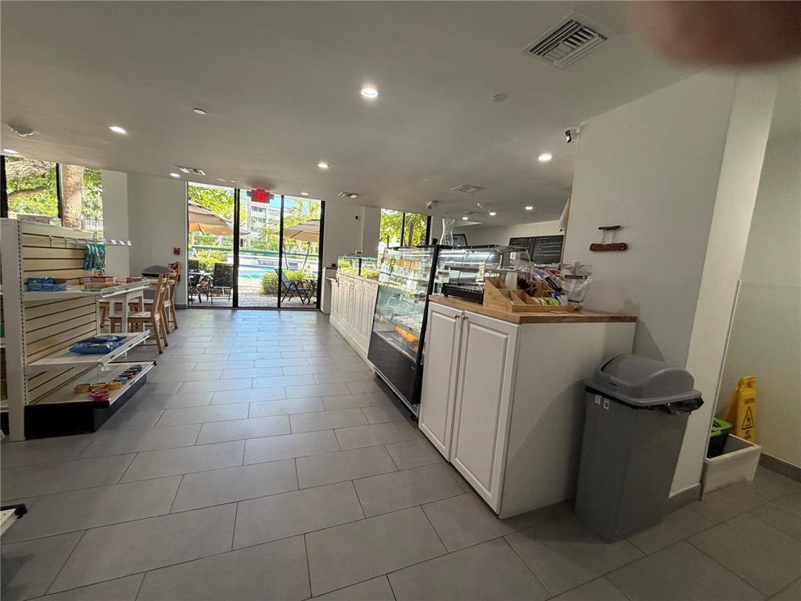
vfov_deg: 85.7
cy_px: 300
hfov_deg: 102.1
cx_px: 400
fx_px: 324
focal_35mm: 14
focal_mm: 2.22
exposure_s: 1/120
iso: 250
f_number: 2.2
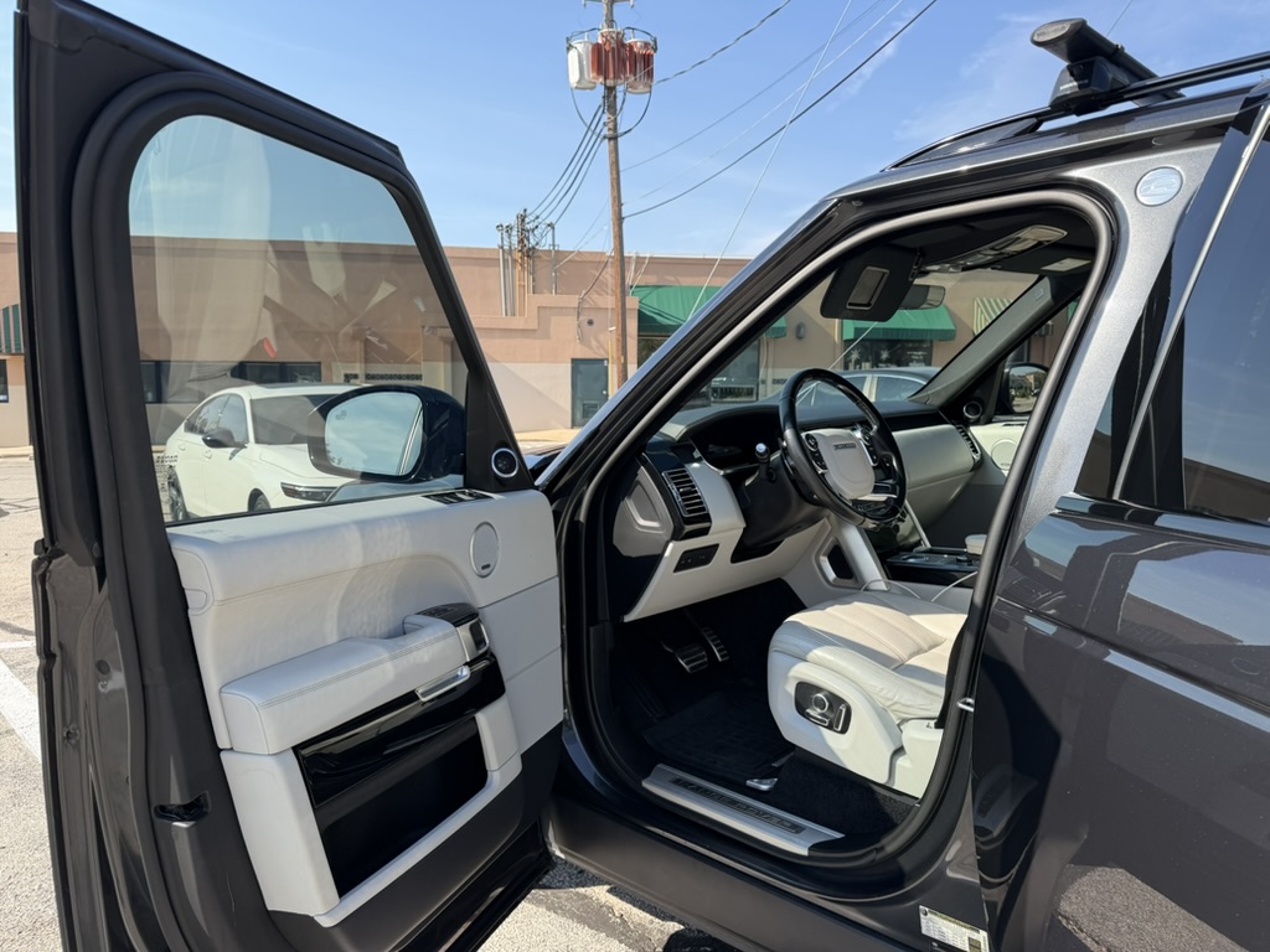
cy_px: 476
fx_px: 881
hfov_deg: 71.6
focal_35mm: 24
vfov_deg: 56.8
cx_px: 635
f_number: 1.78
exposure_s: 1/1727
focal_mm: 6.76
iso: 80
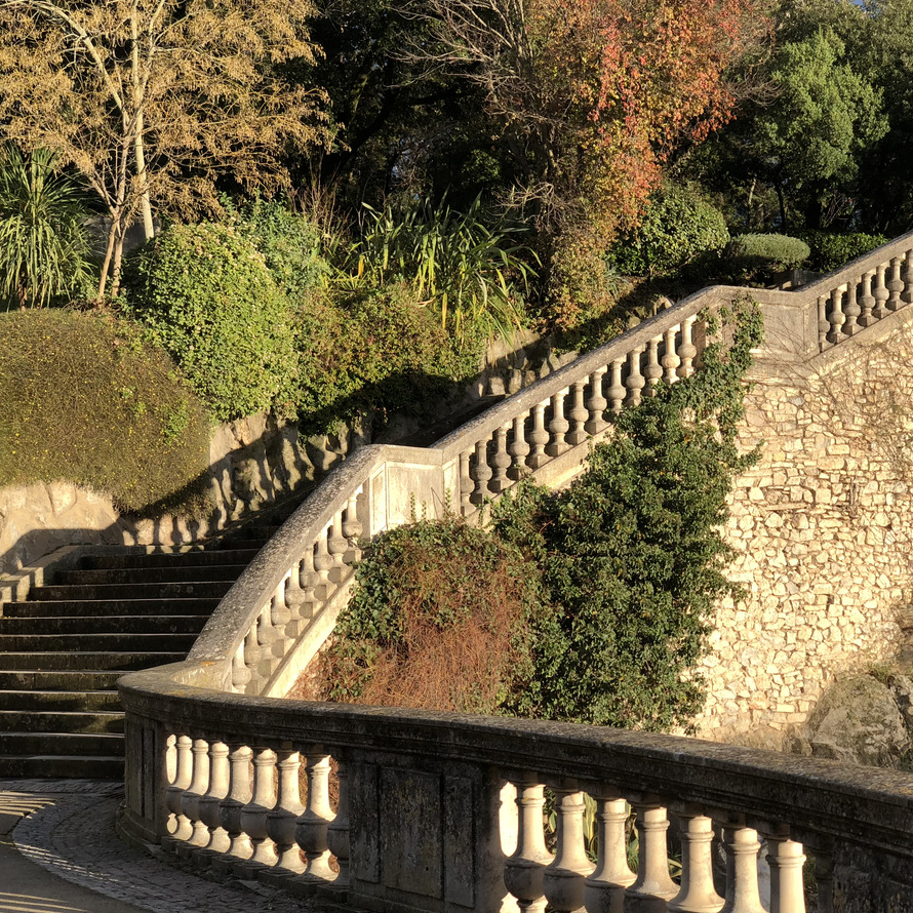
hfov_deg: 27.6
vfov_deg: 27.7
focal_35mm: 62
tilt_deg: +4.0
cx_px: 569
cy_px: 460
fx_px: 1850
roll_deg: +1.9
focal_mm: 6
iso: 16
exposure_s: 1/306
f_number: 2.4
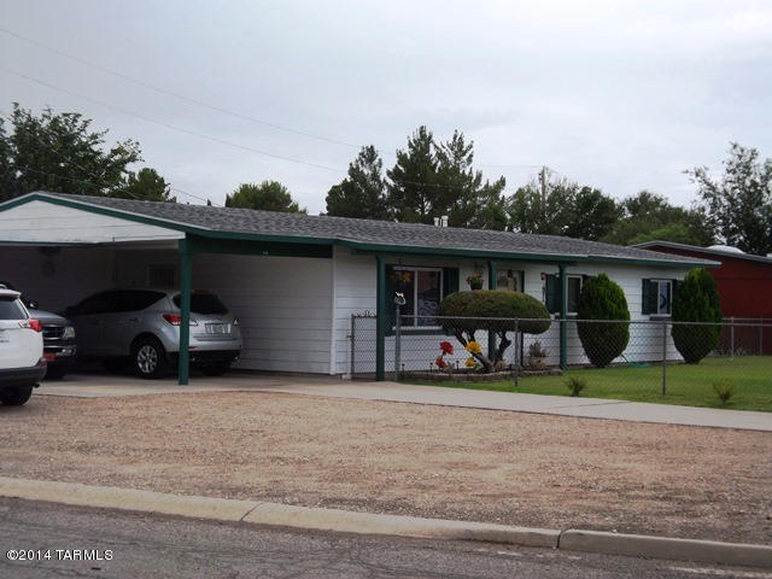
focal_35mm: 63
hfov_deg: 30.7
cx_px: 386
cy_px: 290
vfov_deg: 23.3
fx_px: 1405
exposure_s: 1/300
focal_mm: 11.2
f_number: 5.6
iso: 80
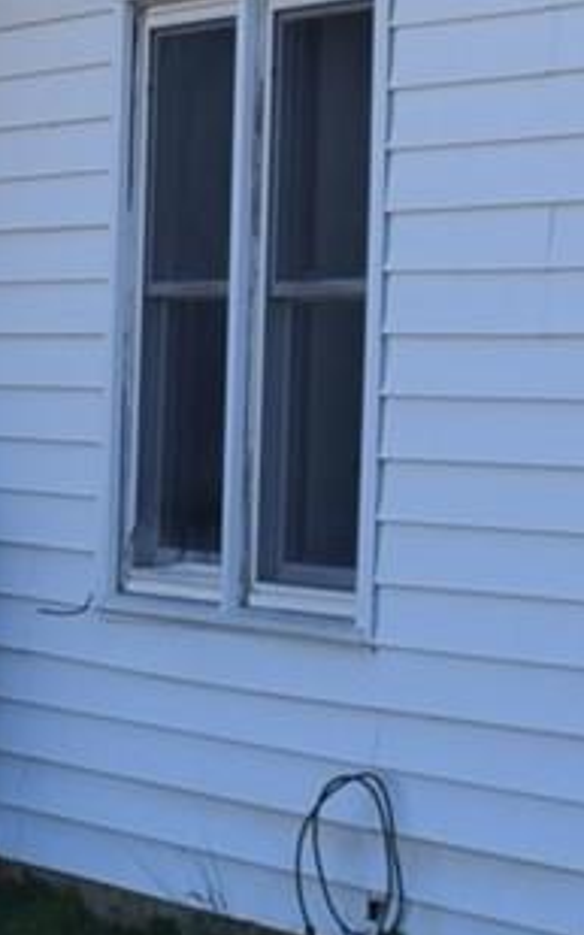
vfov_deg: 8.3
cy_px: -103
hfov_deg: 5.1
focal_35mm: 251
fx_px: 6395
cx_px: -519
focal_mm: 22
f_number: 7.1
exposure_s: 1/200
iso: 100
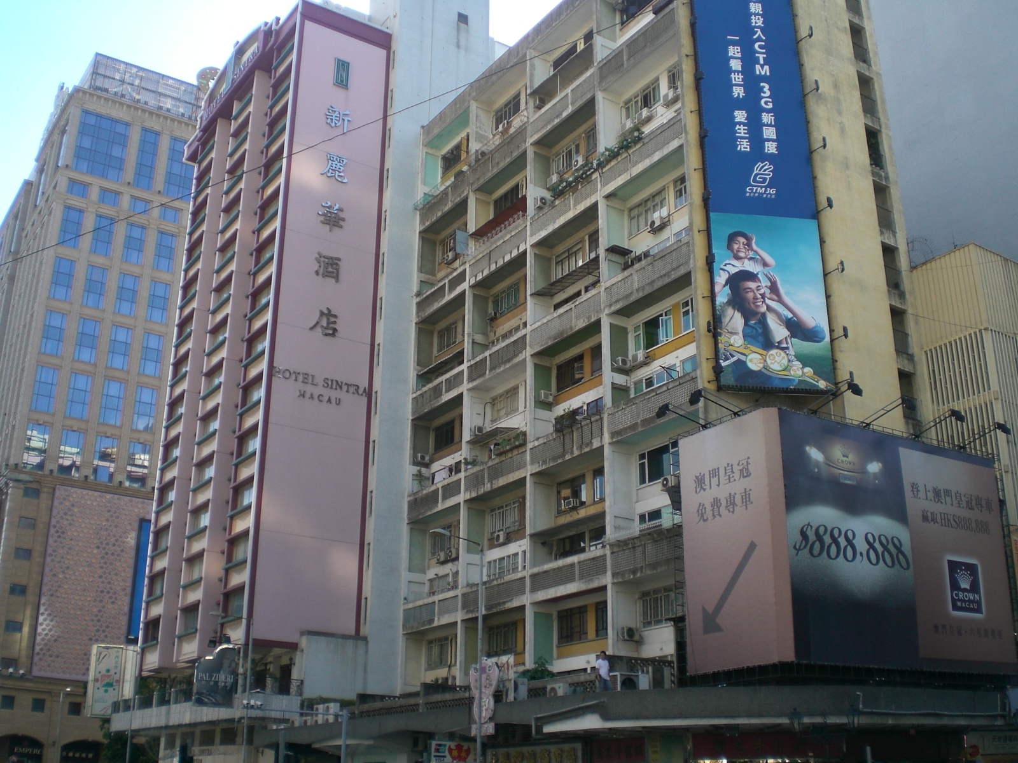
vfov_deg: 37.7
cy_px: 382
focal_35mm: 38
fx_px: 1118
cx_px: 509
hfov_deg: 49.0
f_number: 3.1
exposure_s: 1/250
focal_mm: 6.3
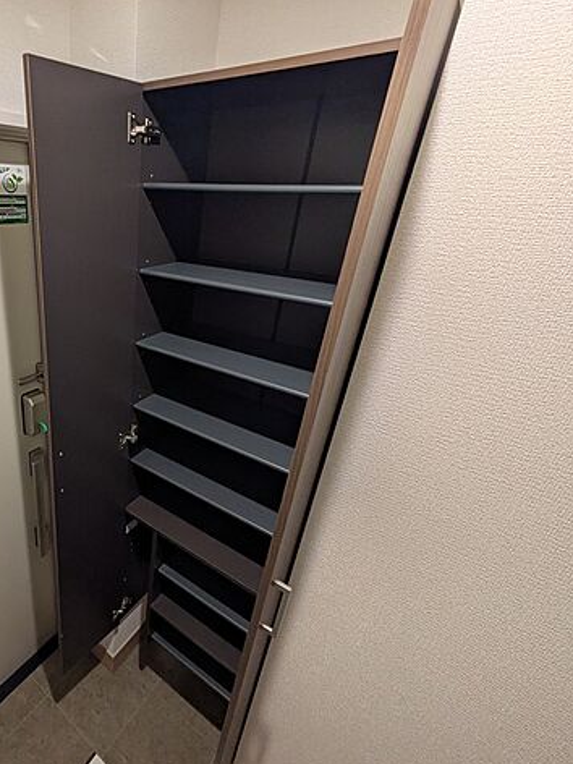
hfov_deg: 62.9
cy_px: 385
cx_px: 115
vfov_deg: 84.7
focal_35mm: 19
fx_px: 419
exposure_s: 1/40
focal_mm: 1.83
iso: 200
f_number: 2.2
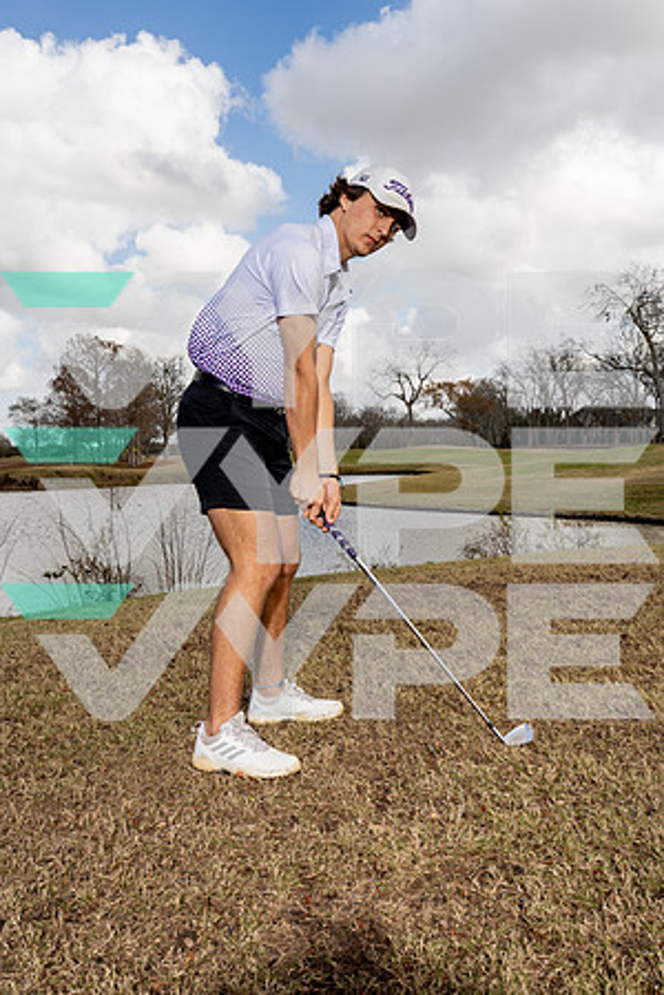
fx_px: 858
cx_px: 332
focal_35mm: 31
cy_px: 498
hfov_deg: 42.3
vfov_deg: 60.3
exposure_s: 1/250
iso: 100
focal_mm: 31
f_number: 8
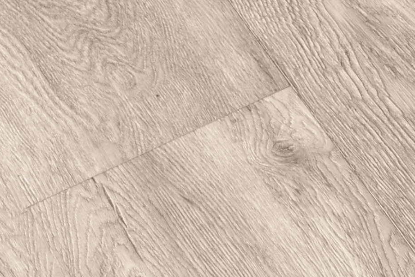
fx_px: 2709
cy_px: -532
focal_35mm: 235
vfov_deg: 5.5
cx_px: 1241
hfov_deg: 7.7
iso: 100
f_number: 14
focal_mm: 36
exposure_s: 10
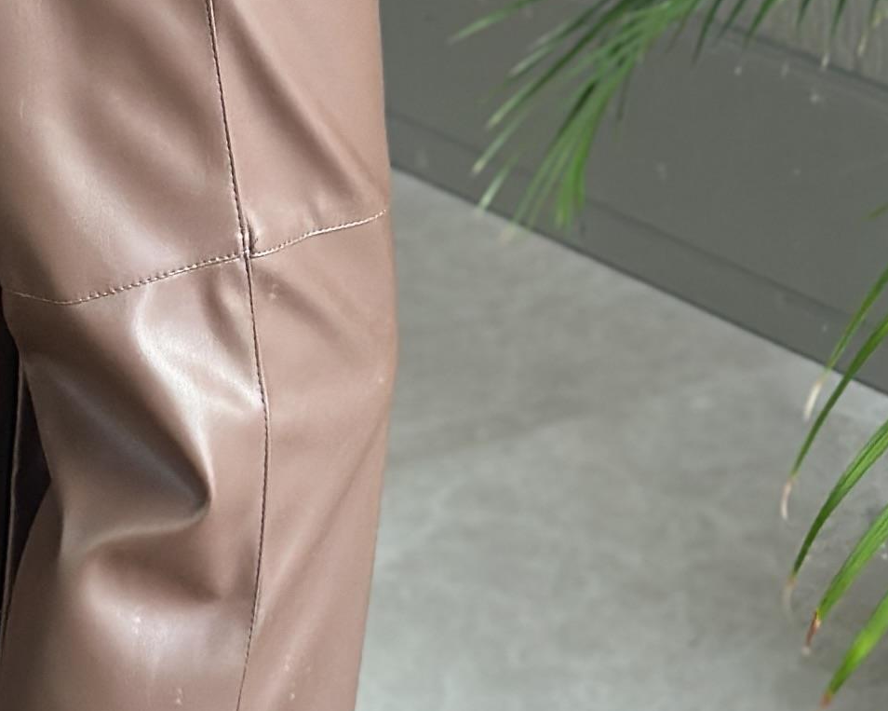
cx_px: 5
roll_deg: +4.0
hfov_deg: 9.7
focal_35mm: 198
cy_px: 157
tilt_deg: -30.9
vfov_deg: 7.8
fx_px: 5203
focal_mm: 6.86
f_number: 1.78
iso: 125
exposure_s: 1/60
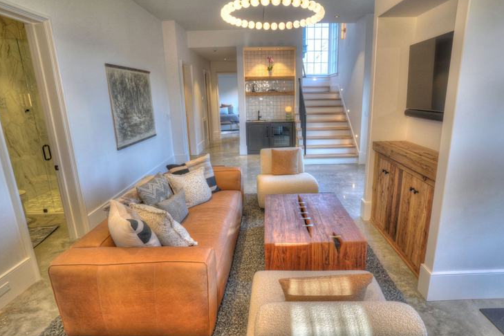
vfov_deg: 61.9
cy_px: 171
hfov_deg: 83.9
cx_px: 266
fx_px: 280
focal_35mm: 20
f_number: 8
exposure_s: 1/80
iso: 1000
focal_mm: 18
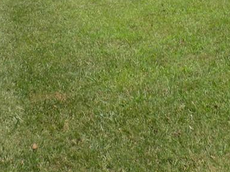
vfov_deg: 15.4
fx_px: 604
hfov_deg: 20.7
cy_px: -53
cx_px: 244
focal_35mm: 91
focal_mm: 6.1
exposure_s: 1/400
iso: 80
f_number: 3.4
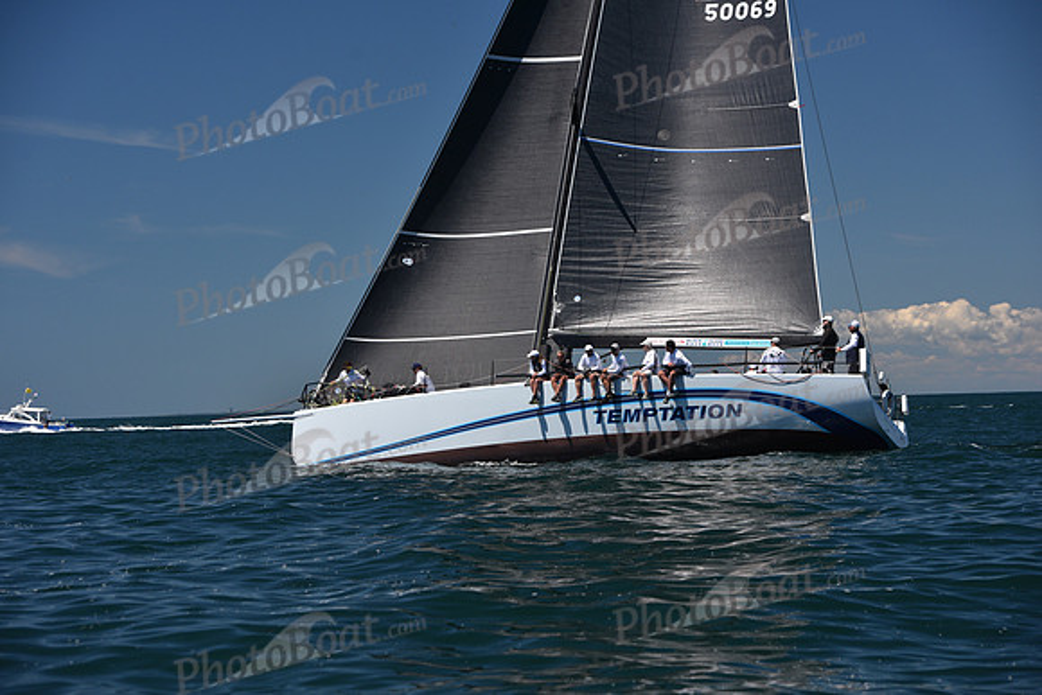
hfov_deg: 19.5
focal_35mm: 105
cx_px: 521
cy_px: 348
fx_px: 3040
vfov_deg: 13.0
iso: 250
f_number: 6.3
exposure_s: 1/800
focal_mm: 105
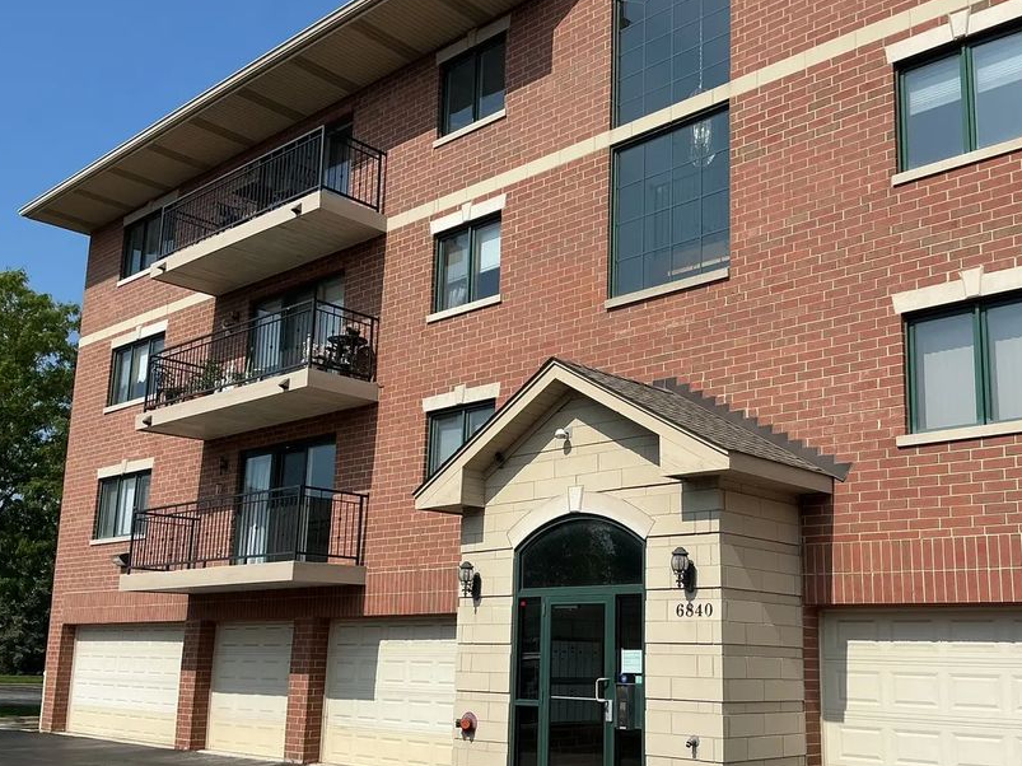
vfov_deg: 38.5
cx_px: 592
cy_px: 454
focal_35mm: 37
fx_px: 1092
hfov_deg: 49.9
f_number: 1.8
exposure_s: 1/2801
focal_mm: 3
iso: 25
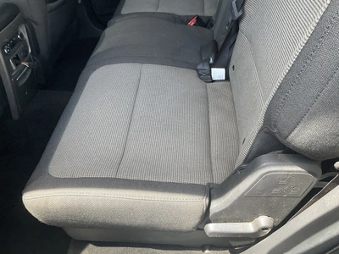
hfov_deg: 61.7
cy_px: 127
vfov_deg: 48.2
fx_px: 284
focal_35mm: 29
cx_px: 170
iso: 32
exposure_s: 1/122
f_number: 1.8
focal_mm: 3
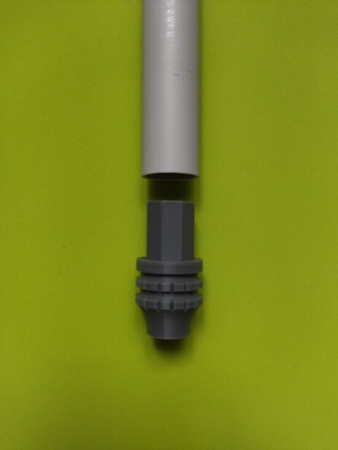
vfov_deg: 65.3
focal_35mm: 27
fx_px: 351
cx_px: 169
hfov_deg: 51.4
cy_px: 225
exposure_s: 1/100
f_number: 1.79
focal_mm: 4.74
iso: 170
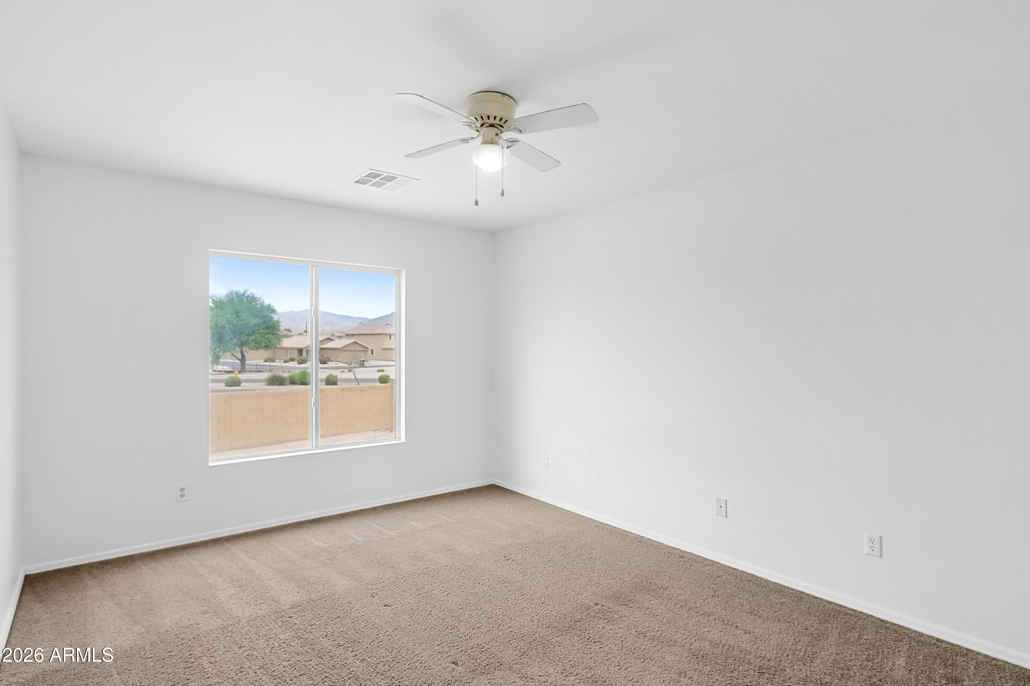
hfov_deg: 90.0
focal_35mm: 18
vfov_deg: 67.3
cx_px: 515
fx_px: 515
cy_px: 343
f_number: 8
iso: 250
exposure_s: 1/500
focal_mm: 12
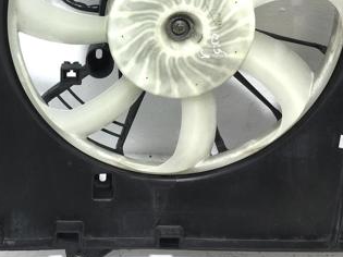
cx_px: 100
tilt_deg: -32.6
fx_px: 584
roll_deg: -3.0
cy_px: 34
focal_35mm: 59
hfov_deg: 32.3
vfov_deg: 24.2
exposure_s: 1/140
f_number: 2.2
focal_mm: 4.15
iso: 25
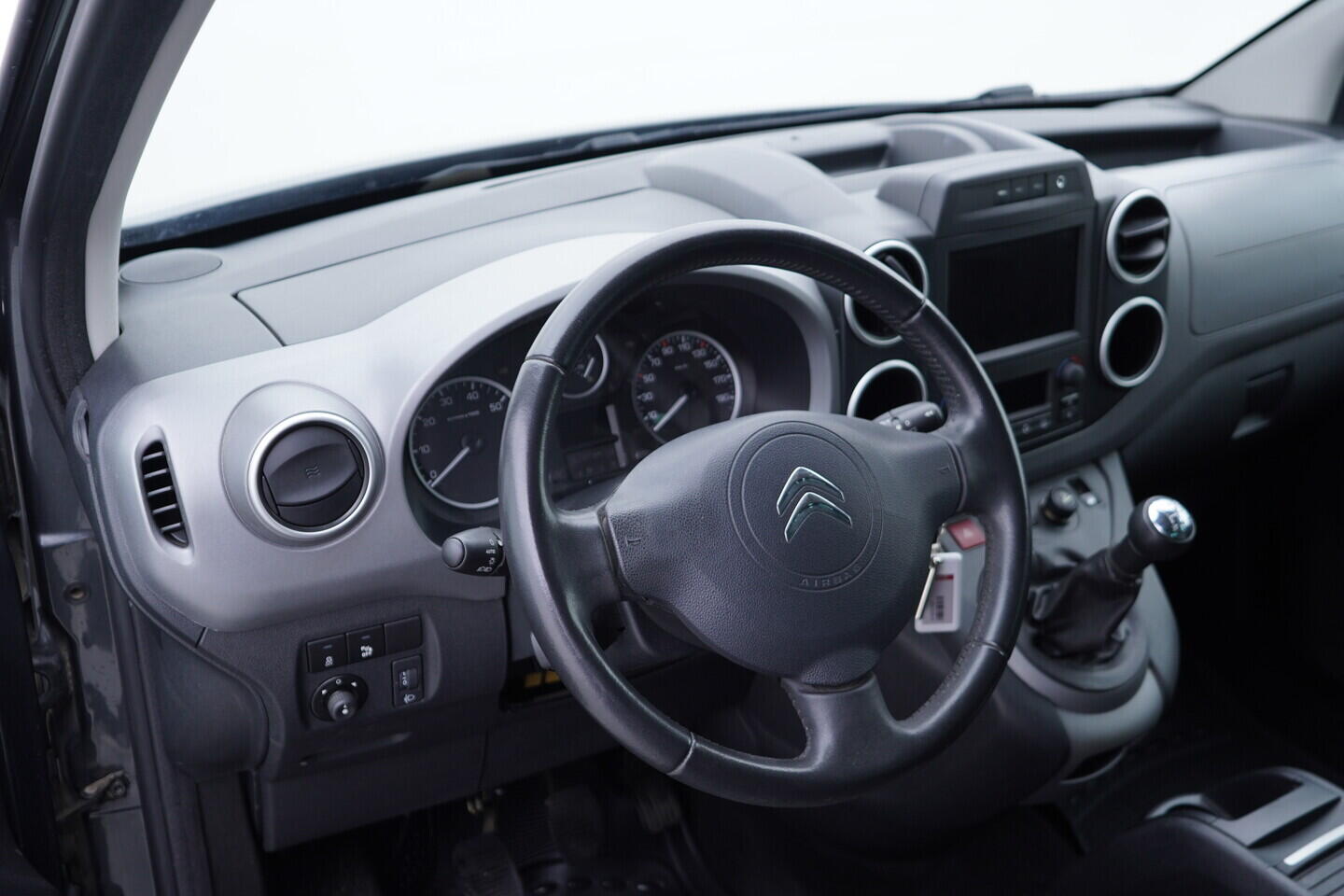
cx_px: 672
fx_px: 1344
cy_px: 448
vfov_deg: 36.9
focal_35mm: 36
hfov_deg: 53.1
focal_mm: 24
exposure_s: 1/40
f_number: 2.8
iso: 160
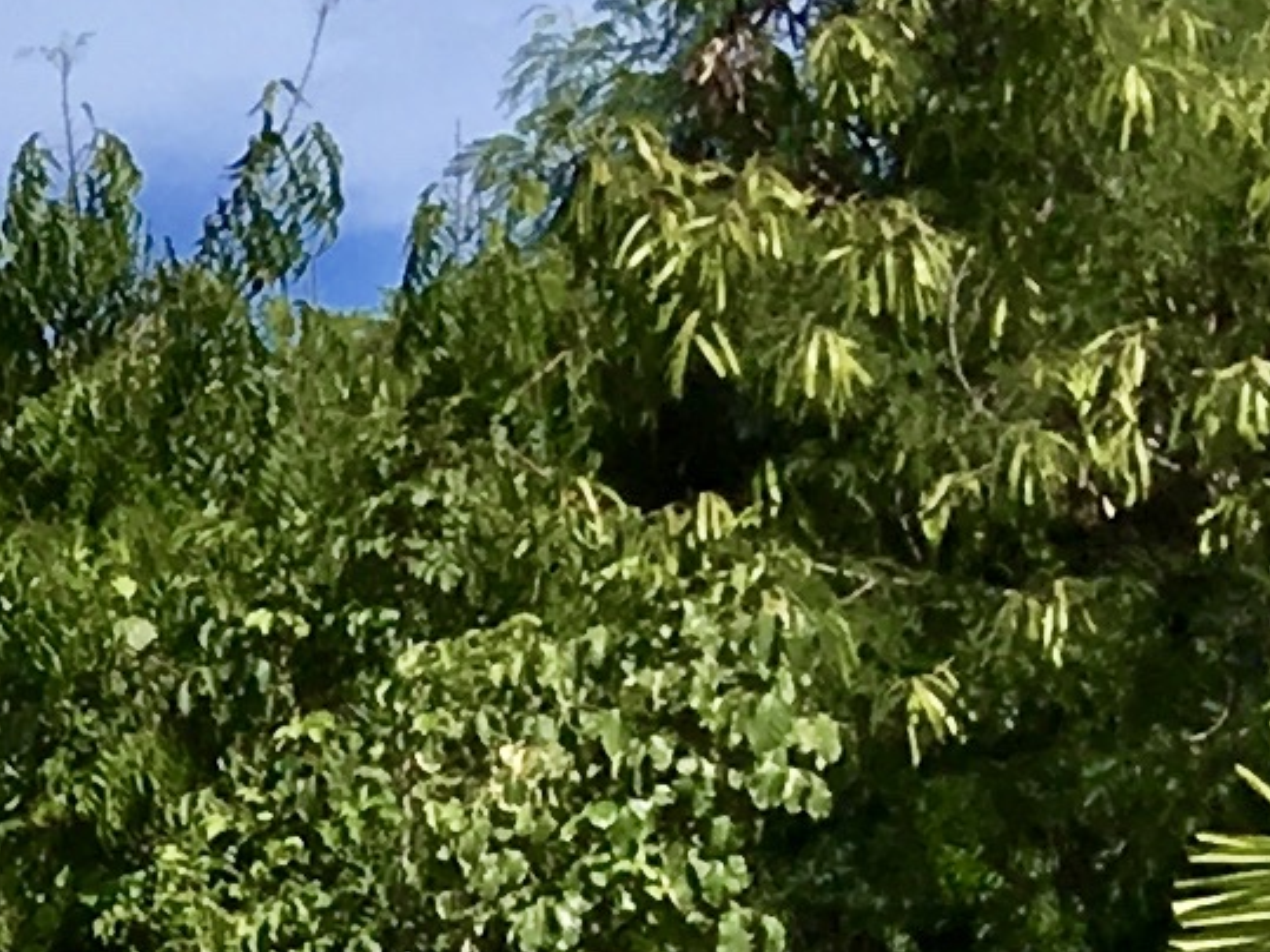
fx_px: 7960
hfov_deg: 7.9
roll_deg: +0.6
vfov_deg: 6.3
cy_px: 2712
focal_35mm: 217
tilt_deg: -3.0
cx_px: -2564
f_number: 2.2
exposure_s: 1/2331
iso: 25
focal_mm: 4.15
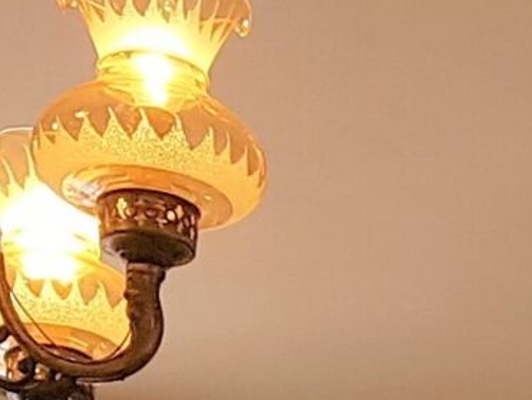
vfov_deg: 6.7
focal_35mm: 196
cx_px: 1111
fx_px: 3015
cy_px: 1268
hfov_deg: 9.4
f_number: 1.7
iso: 50
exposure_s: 1/171
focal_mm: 4.2
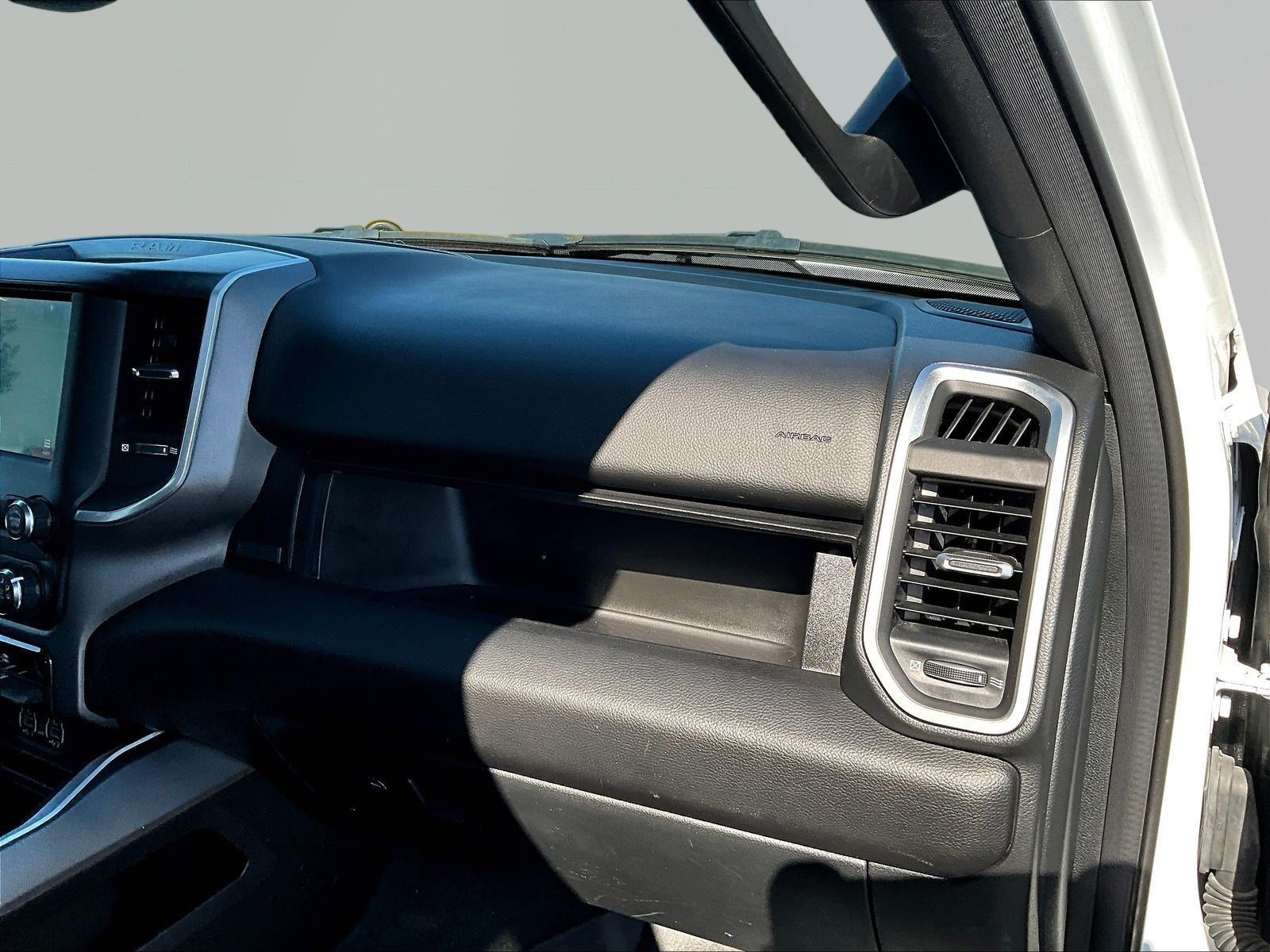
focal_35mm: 29
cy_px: 476
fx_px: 1064
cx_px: 635
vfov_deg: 48.2
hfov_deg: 61.7
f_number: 1.8
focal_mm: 3
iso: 25
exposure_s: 1/309
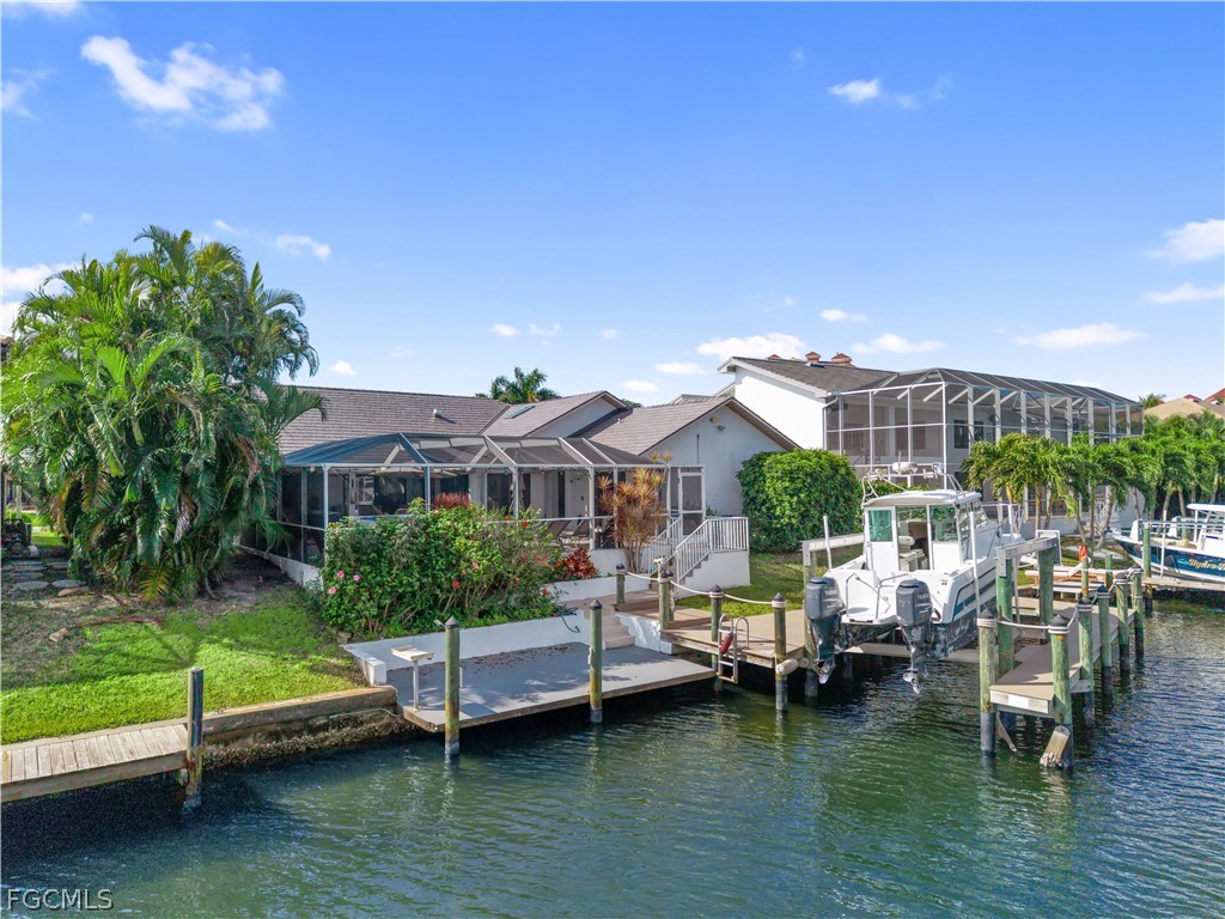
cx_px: 612
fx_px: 849
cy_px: 460
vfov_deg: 56.8
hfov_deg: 71.6
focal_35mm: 24
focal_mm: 8.67
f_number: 1.8
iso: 100
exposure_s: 1/640
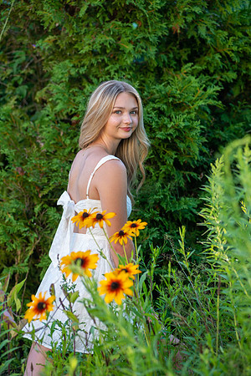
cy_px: 188
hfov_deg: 12.2
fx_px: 1171
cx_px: 126
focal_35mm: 112
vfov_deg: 18.3
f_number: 4
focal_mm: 112
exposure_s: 1/200
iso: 160
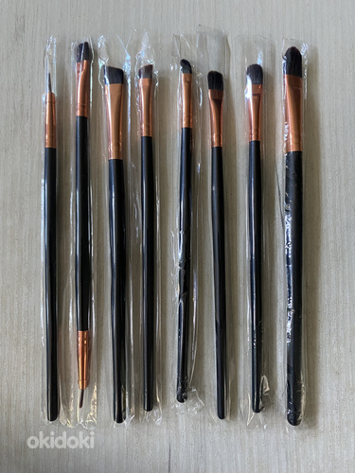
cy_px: 236
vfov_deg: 67.3
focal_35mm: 26
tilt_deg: -85.6
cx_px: 178
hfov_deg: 53.1
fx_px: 356
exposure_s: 1/40
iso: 400
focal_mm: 4.25
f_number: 1.8
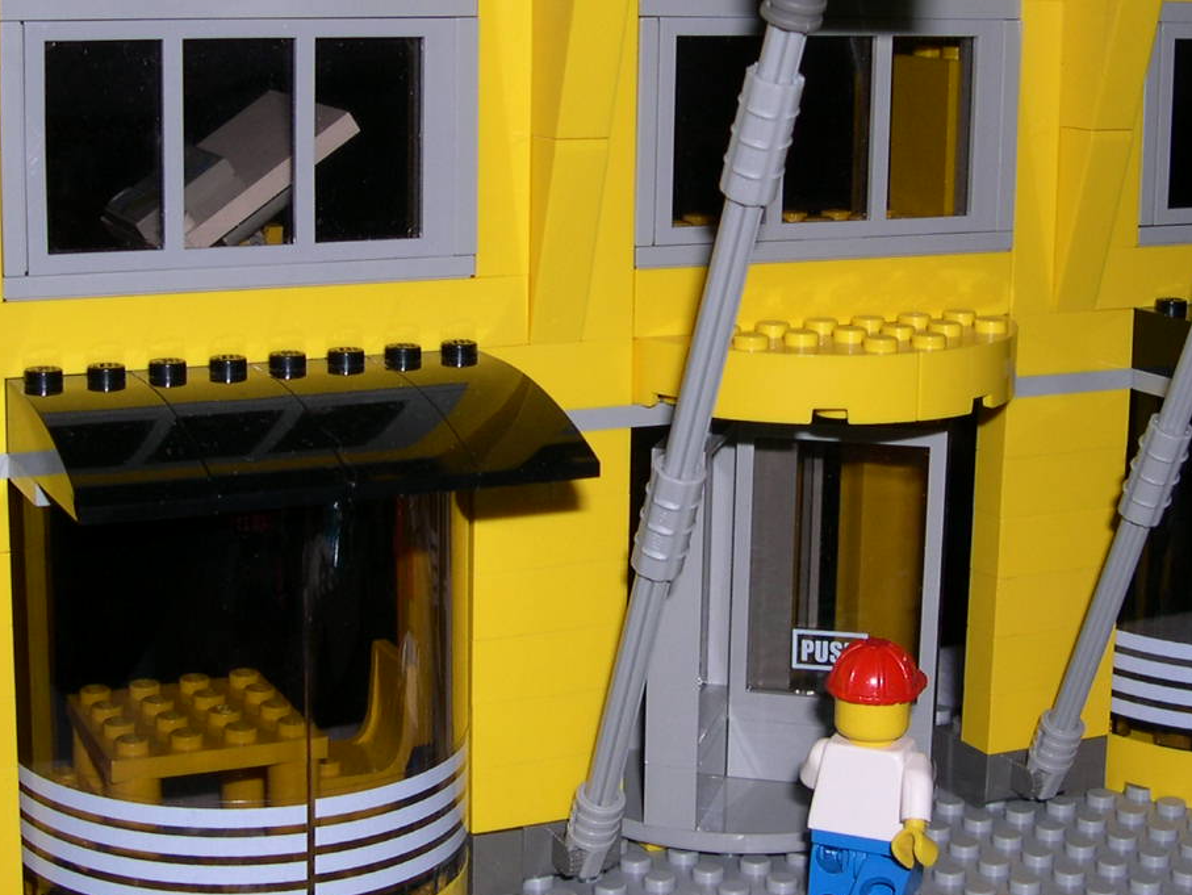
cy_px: 326
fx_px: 2308
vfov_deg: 21.9
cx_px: 597
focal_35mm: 67
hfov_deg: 29.0
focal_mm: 8
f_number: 7.6
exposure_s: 1/60
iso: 100
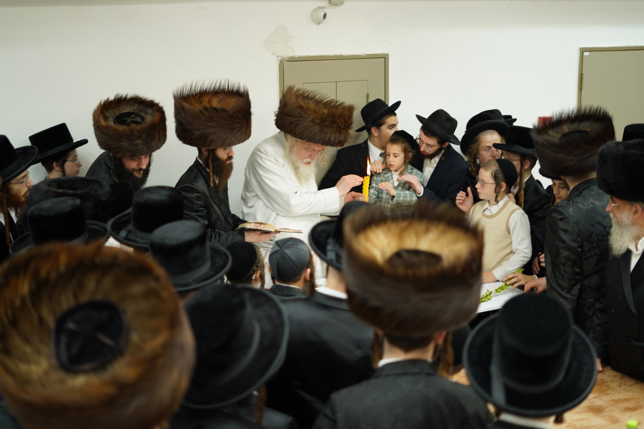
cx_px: 322
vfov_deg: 27.0
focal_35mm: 50
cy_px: 214
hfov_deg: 39.6
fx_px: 894
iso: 200
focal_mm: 50
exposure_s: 1/125
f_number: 1.8
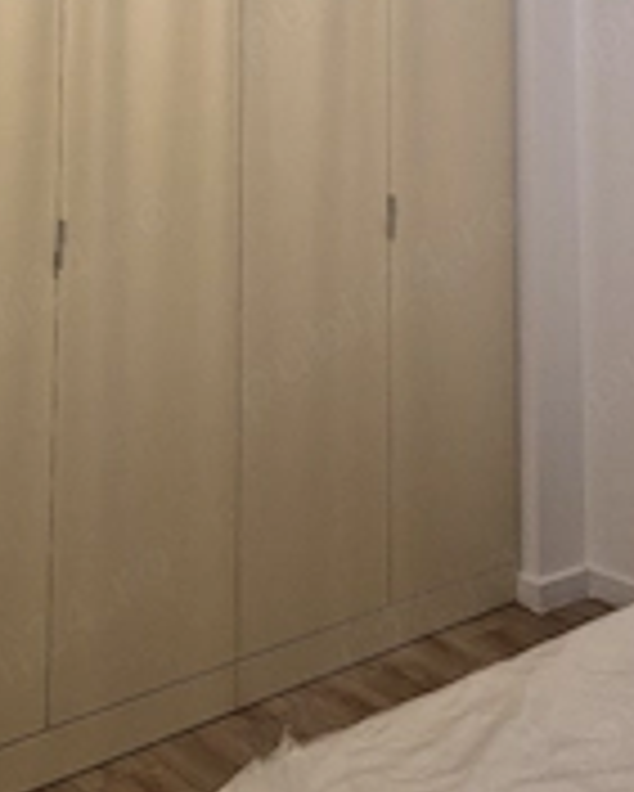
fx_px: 1195
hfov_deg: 29.0
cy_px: 4
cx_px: 117
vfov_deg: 33.6
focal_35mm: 51
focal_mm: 5.4
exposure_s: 1/100
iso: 160
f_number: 1.8
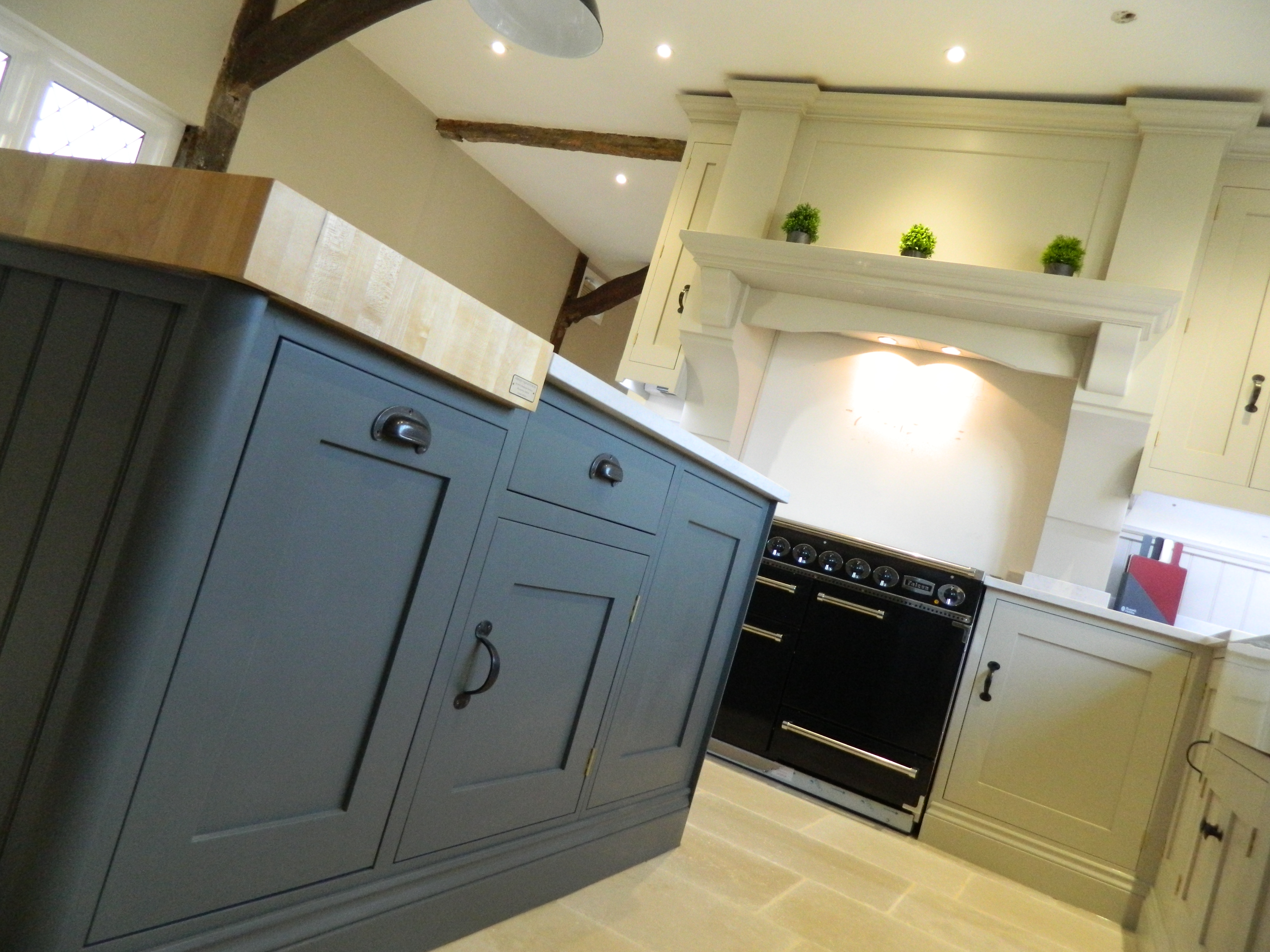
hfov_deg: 69.4
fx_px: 917
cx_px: 635
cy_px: 476
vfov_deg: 54.9
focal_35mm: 25
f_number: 3.1
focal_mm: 4.5
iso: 400
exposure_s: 1/50
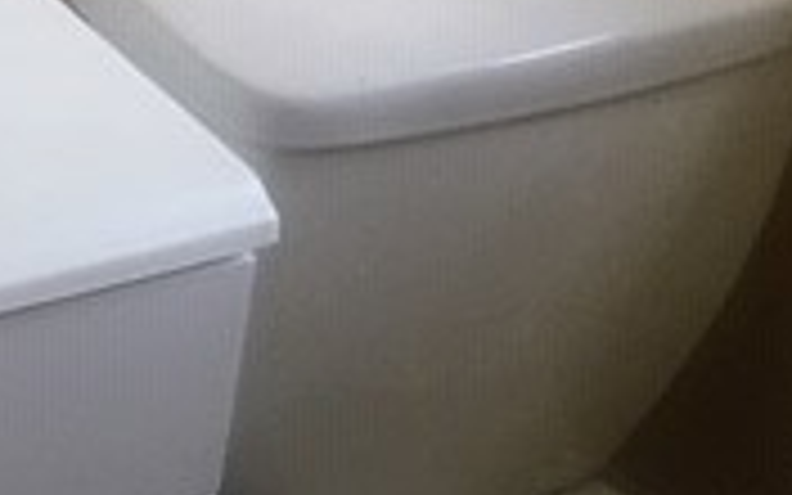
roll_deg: -6.7
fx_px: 2417
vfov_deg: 11.7
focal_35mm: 112
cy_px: 292
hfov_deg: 18.3
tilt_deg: -33.7
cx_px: 99
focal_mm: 4.15
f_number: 2.2
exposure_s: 1/30
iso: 40
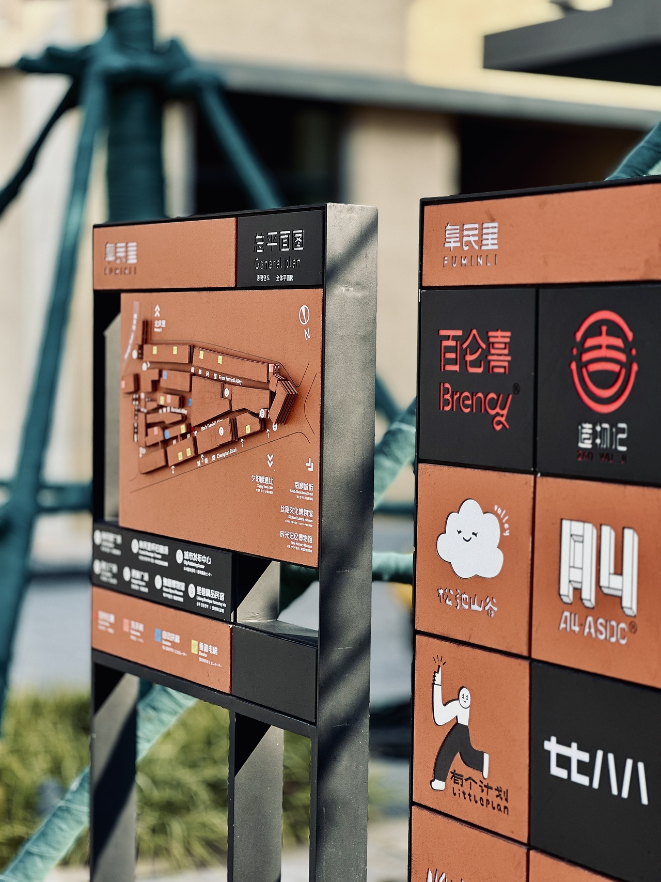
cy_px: 441
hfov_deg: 19.1
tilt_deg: -1.8
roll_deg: -1.1
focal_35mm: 77
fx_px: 1961
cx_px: 330
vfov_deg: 25.3
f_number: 2.8
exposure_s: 1/121
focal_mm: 9
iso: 20
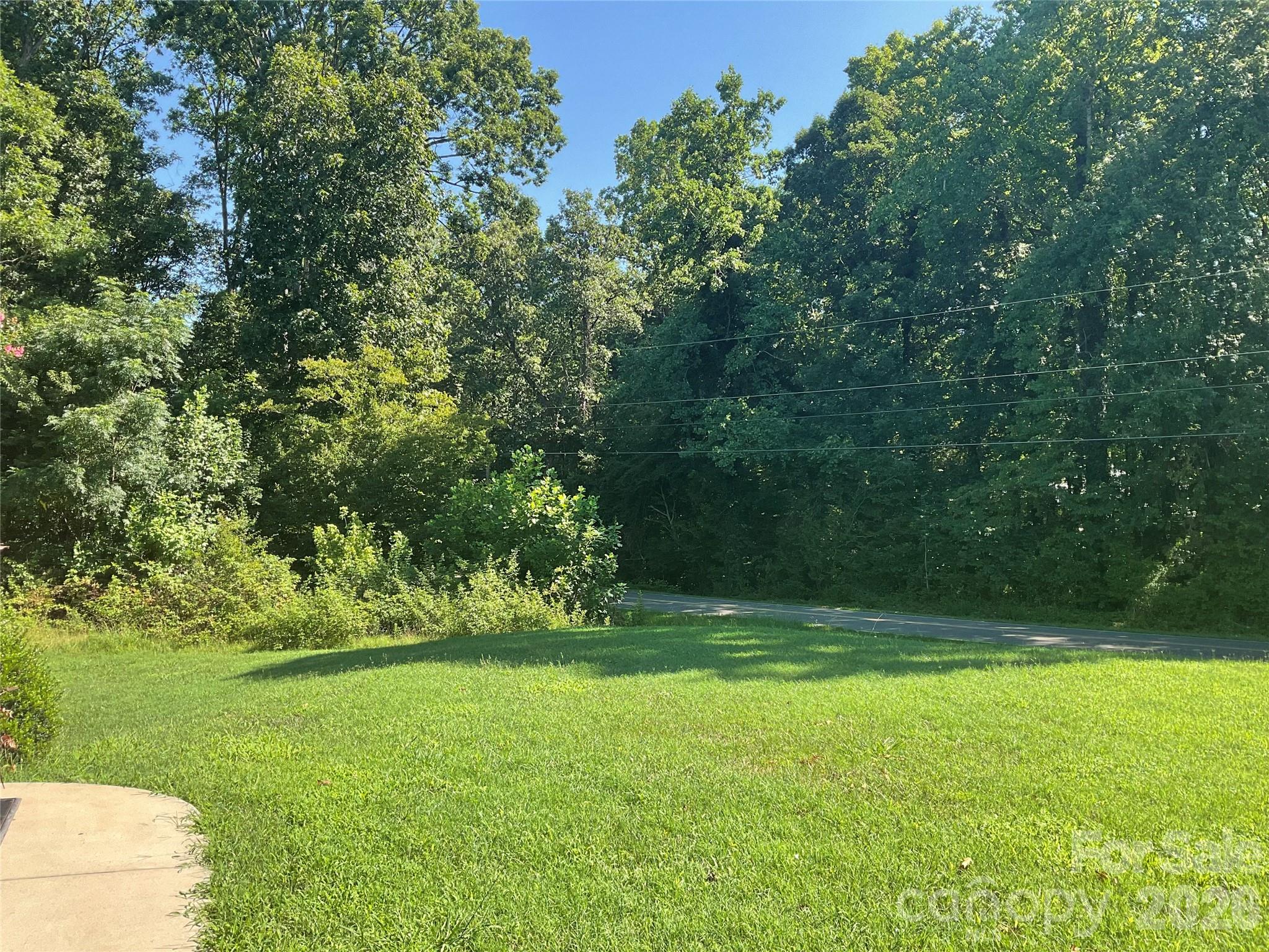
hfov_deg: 61.7
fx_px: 1063
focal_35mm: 29
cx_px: 634
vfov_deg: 48.2
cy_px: 476
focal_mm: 3
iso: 16
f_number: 1.8
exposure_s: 1/524
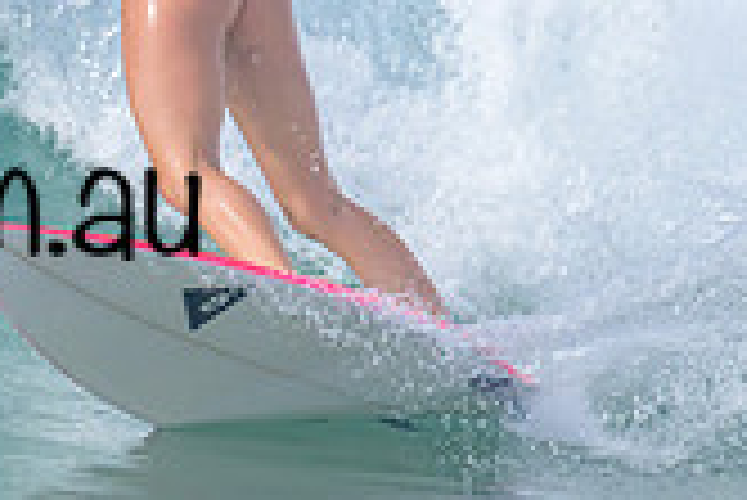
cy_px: 188
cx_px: -58
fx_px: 50133
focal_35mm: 2414
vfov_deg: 0.6
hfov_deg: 0.9
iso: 1000
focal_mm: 550
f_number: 11
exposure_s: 1/2000
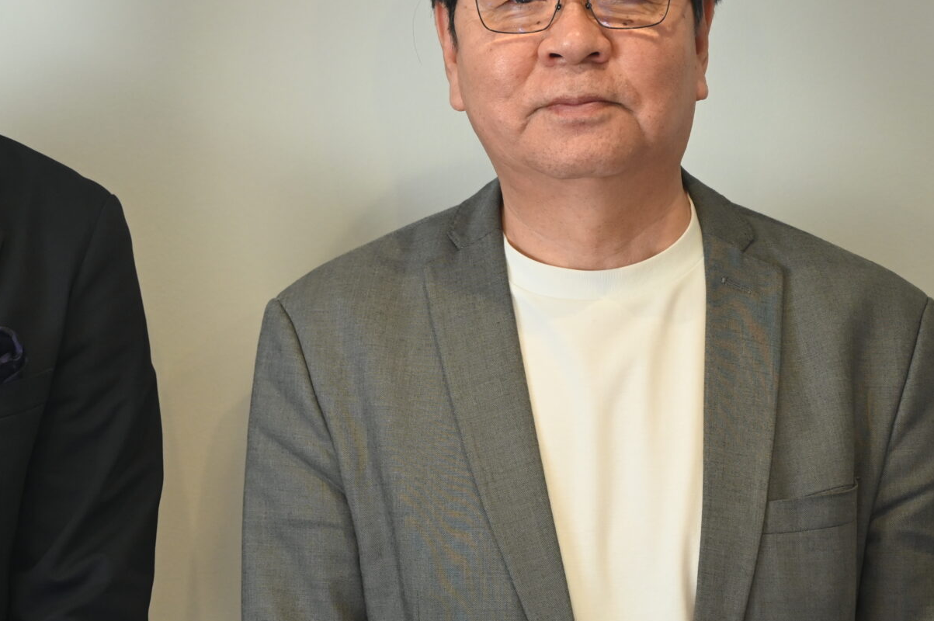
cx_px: 231
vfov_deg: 9.2
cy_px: 114
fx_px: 3862
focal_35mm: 149
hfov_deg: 13.7
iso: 1100
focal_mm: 70
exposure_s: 1/125
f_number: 4
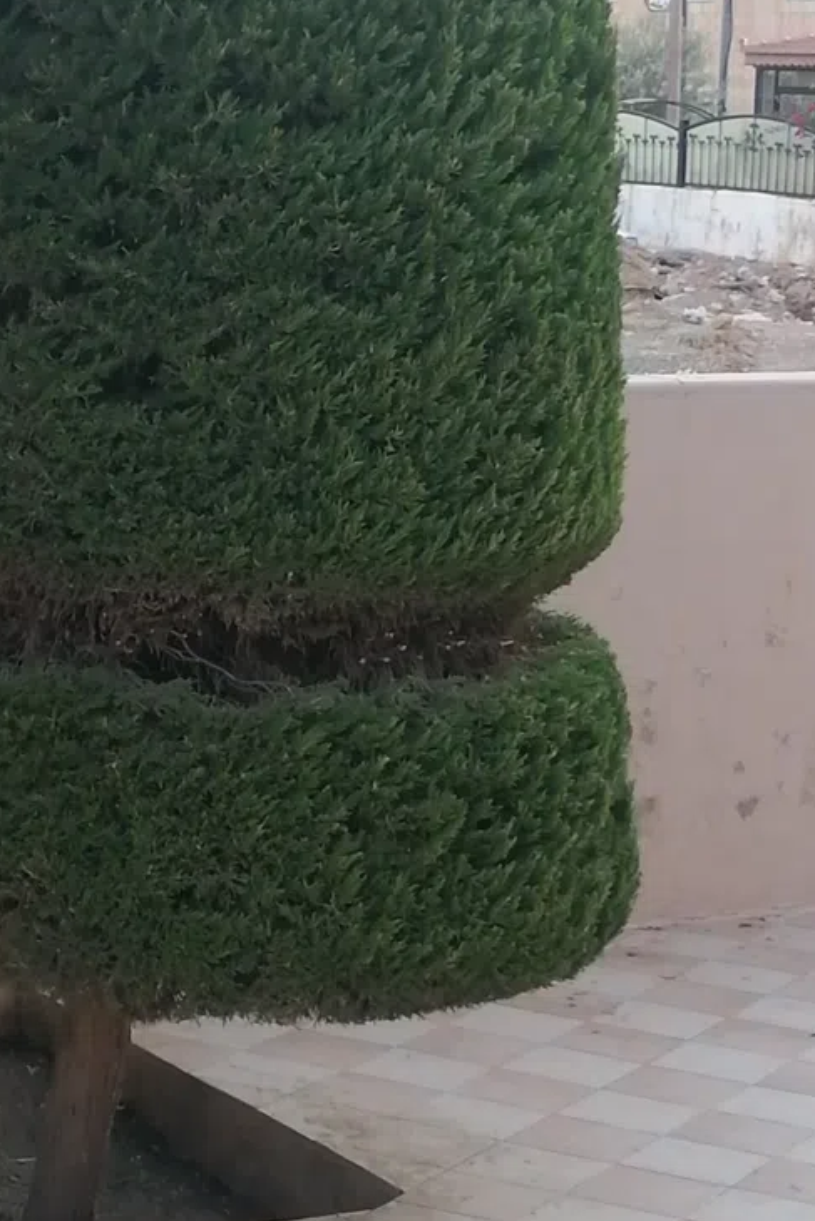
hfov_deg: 12.8
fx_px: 3632
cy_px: 504
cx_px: 229
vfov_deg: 19.1
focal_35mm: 107
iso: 50
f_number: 1.8
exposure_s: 1/174
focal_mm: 5.4
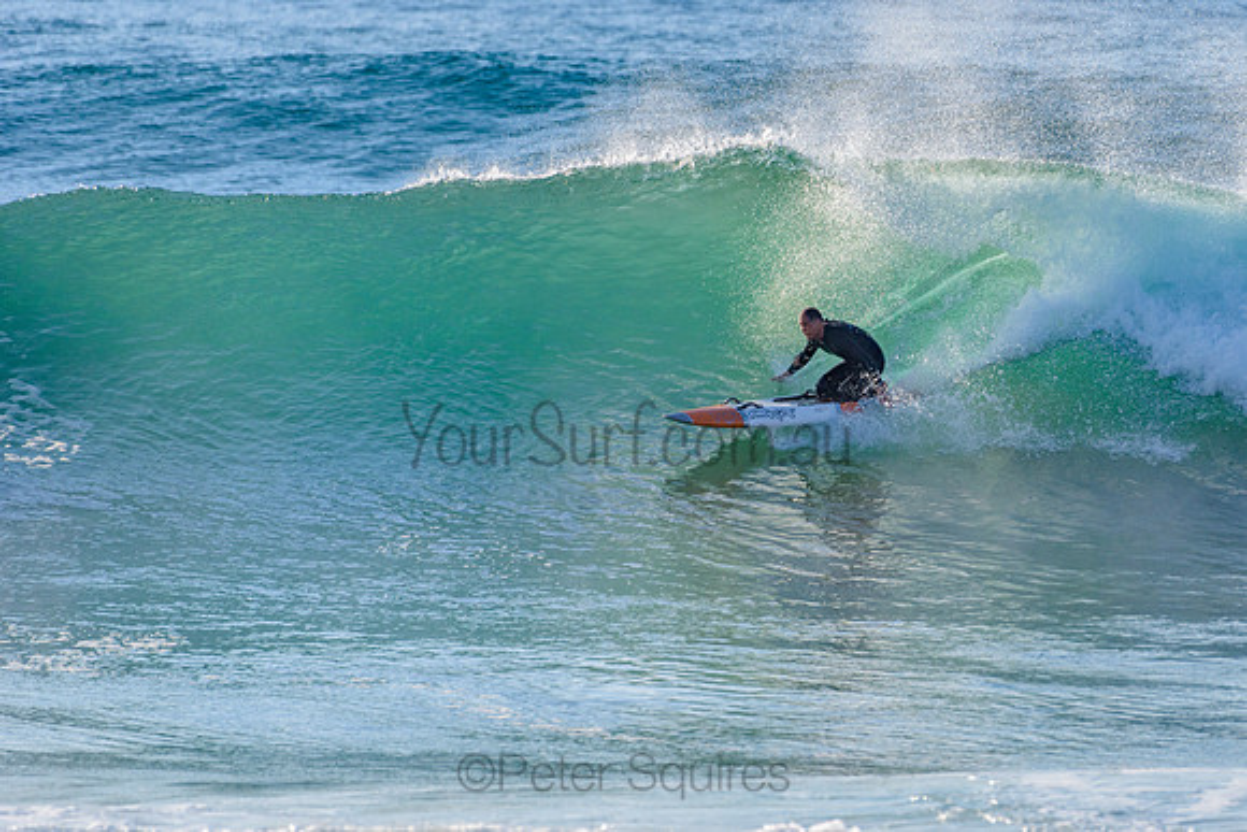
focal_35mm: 613
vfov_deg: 2.2
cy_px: 393
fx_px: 21245
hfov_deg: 3.4
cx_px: 762
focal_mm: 500
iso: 180
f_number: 5.6
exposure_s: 1/2000
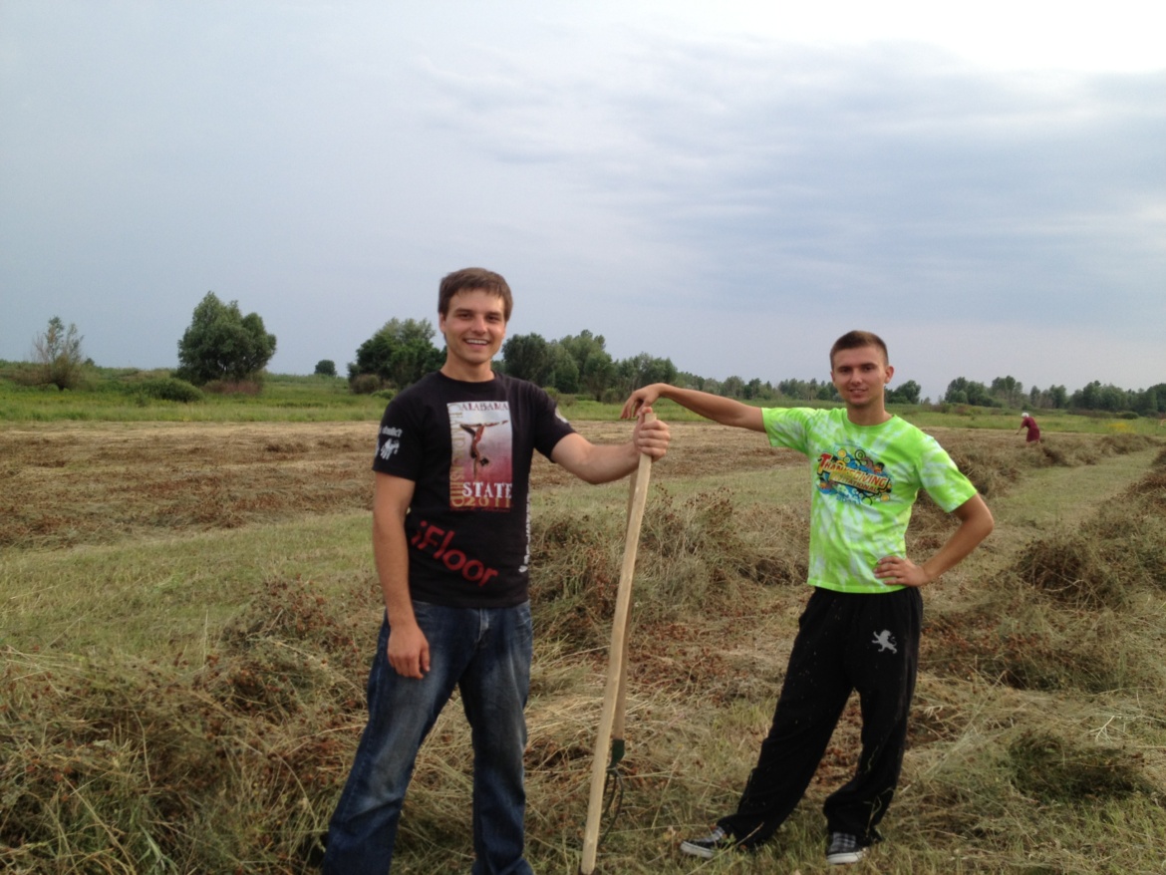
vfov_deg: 40.7
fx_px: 1179
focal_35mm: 35
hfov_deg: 52.6
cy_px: 438
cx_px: 583
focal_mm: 4.28
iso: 64
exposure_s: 1/502
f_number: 2.4
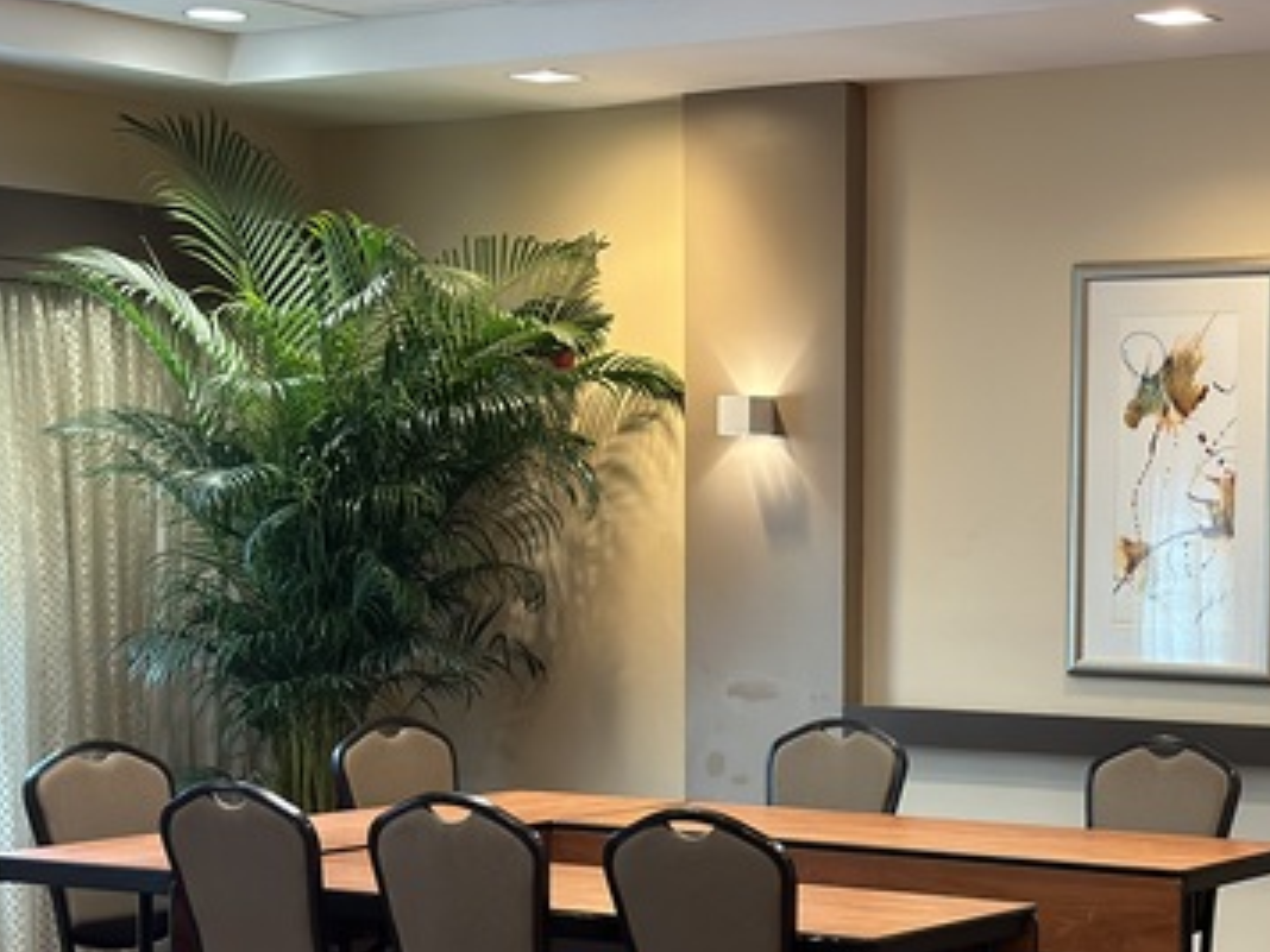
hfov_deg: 23.7
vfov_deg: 18.2
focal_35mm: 81
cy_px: 617
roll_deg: -0.4
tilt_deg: -1.7
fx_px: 2972
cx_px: 1038
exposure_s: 1/40
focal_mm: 6.86
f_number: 1.78
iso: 320
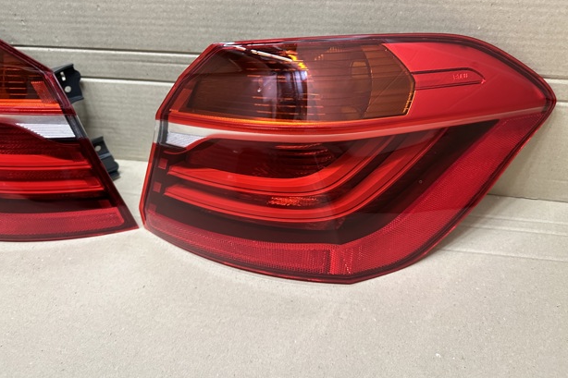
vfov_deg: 49.5
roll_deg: +3.8
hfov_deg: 69.4
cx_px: 287
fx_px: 410
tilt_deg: -39.1
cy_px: 178
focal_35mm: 26
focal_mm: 6.86
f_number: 1.78
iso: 800
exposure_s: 1/50
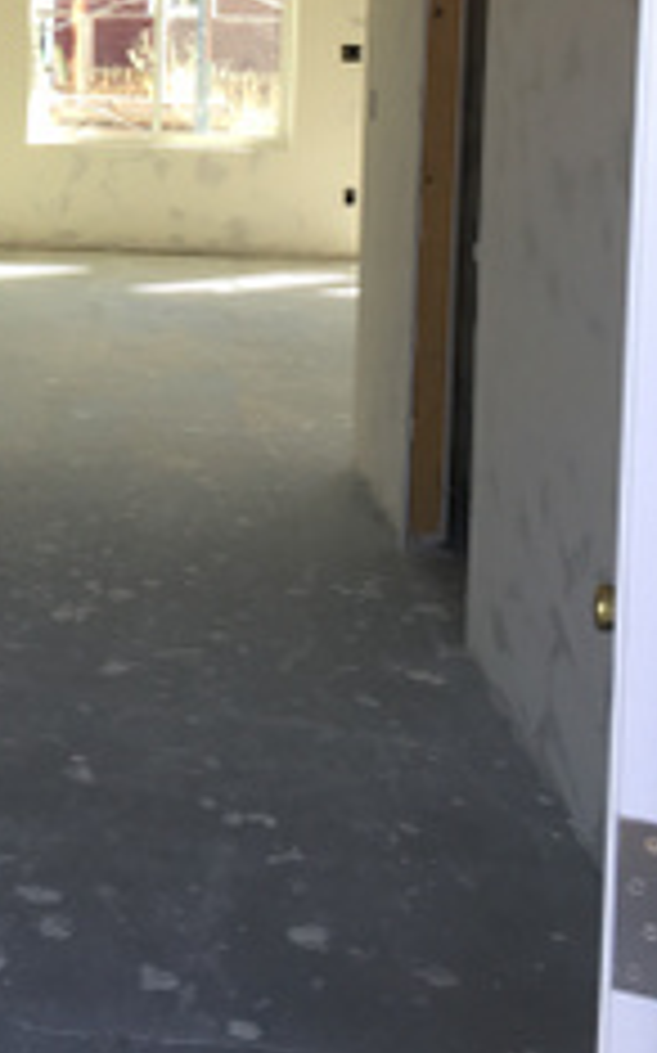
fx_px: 1807
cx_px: -86
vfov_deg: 30.9
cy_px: 90
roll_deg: -2.3
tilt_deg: -2.2
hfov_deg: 19.6
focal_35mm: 63
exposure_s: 1/120
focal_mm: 4.15
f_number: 2.2
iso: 25
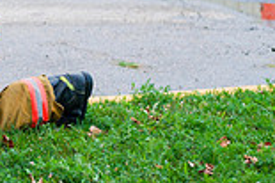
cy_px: -27
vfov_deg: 6.1
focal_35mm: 224
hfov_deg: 9.1
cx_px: -80
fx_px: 1709
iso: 500
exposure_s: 1/250
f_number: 3.2
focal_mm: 60
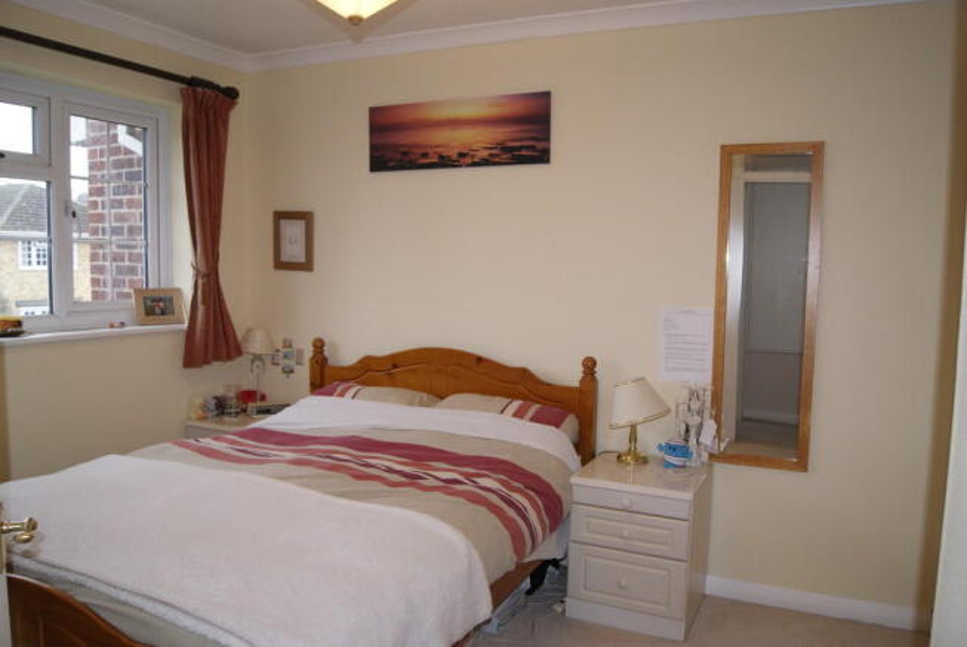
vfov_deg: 34.3
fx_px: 1049
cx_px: 484
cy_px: 324
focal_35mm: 39
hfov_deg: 49.5
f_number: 5.6
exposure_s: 1/60
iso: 400
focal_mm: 26
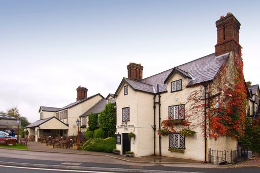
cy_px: 86
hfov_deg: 81.3
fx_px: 151
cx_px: 130
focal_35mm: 21
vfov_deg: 59.4
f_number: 6.3
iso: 400
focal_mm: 14
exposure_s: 1/100
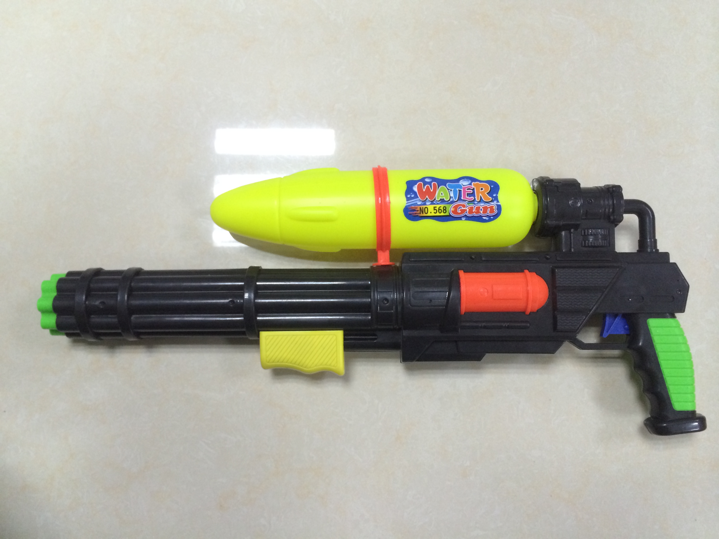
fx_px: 623
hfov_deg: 60.0
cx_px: 360
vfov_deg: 46.8
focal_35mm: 30
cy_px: 270
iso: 250
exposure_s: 1/30
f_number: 2.2
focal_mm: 4.12
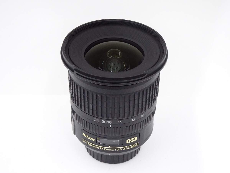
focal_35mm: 62
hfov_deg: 31.2
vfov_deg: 23.7
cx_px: 115
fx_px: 412
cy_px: 86
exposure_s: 1/80
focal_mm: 10.59
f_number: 4.5
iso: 640
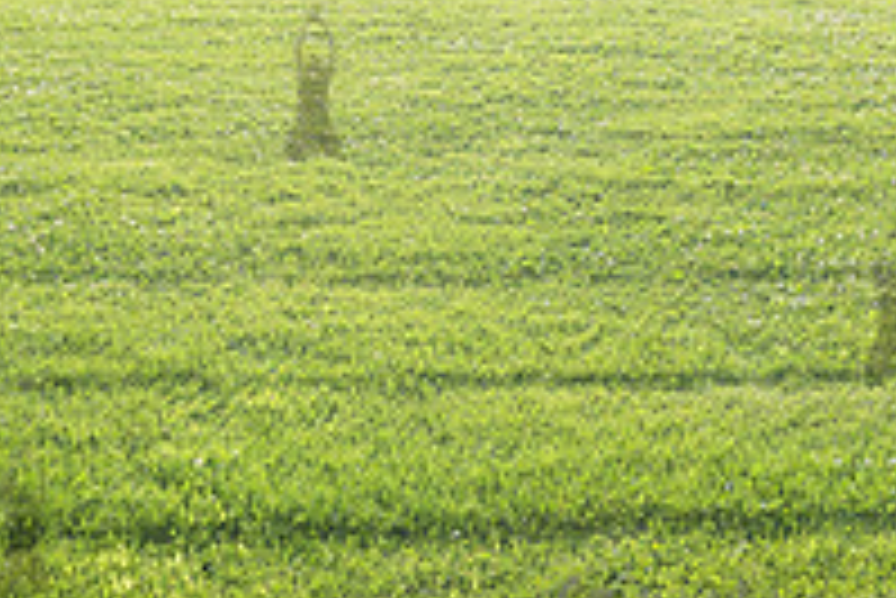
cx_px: 891
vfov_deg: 18.4
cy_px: -137
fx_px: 1743
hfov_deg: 27.2
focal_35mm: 70
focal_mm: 24
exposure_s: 1/4000
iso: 400
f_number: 2.8
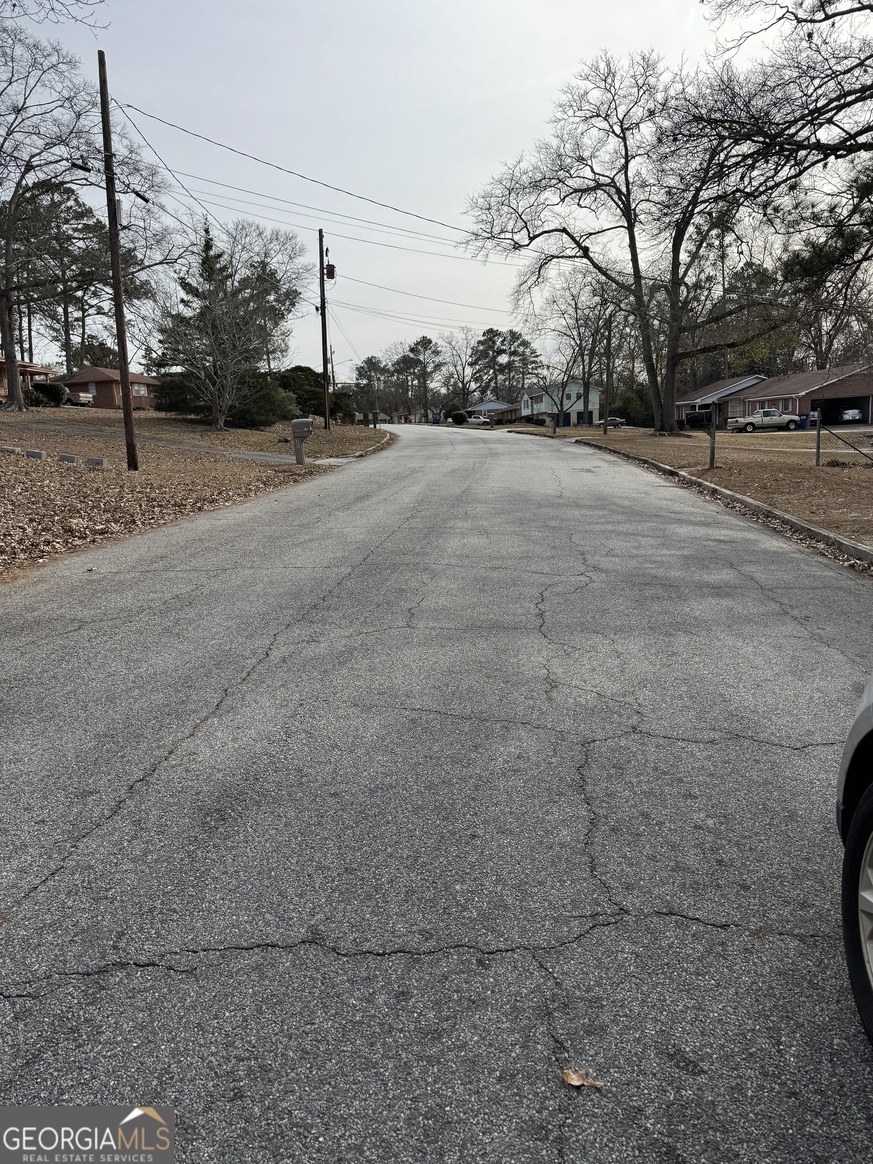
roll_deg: +3.8
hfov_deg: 56.8
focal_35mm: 24
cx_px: 436
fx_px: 807
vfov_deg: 71.6
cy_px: 582
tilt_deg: -9.4
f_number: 1.78
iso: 80
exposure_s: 1/5348
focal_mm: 6.76
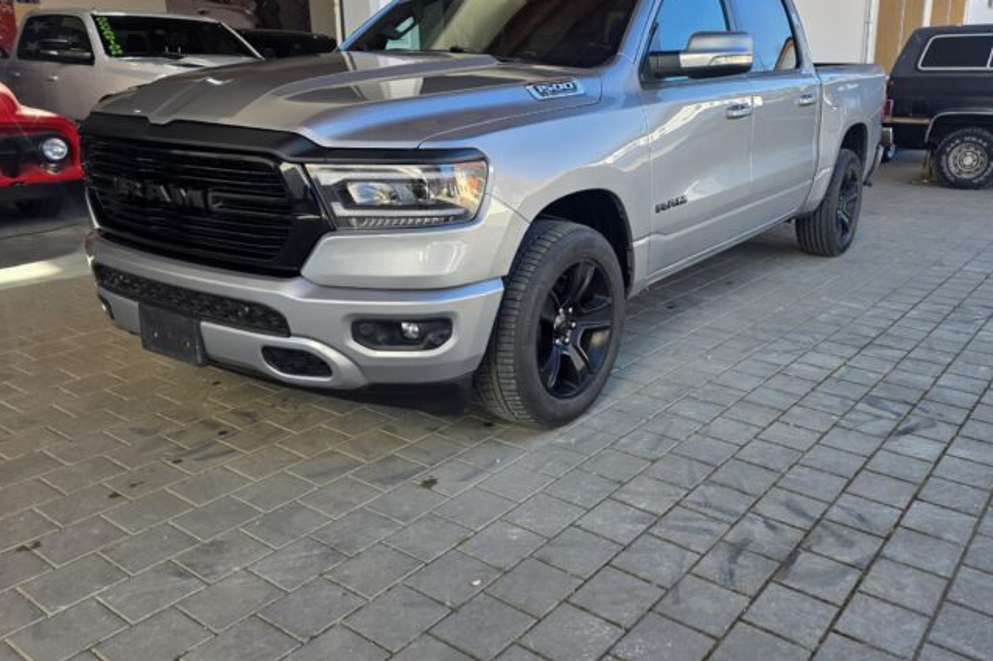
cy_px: 282
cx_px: 588
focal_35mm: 30
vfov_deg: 43.5
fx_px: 827
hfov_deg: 61.5
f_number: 1.7
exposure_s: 1/359
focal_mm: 6.25
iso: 50
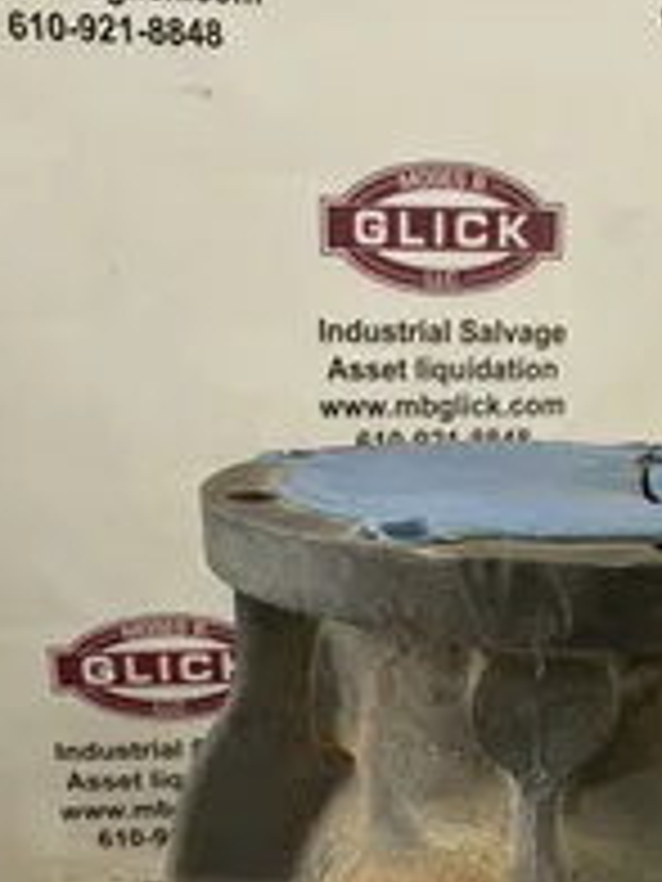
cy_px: 814
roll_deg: -1.3
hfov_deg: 27.2
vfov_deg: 34.0
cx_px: 491
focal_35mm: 53
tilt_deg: -22.5
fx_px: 1351
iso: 125
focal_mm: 4.2
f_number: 1.6
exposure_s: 1/121
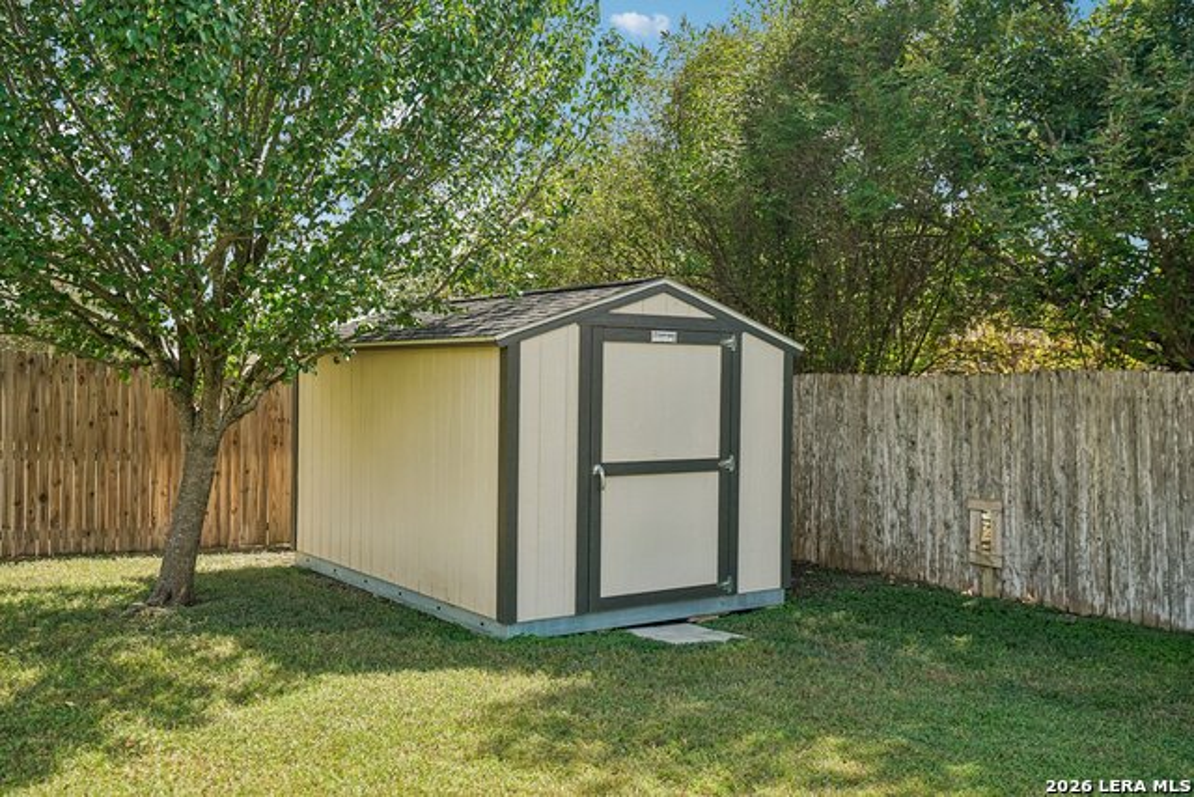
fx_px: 1161
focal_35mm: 35
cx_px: 597
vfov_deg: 37.9
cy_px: 398
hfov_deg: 54.4
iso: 200
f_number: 4
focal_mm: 35
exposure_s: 1/320
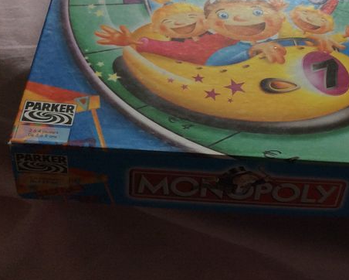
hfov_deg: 26.8
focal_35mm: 69
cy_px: 76
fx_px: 713
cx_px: 293
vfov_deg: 22.0
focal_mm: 3.3
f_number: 2.4
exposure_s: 1/25
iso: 50
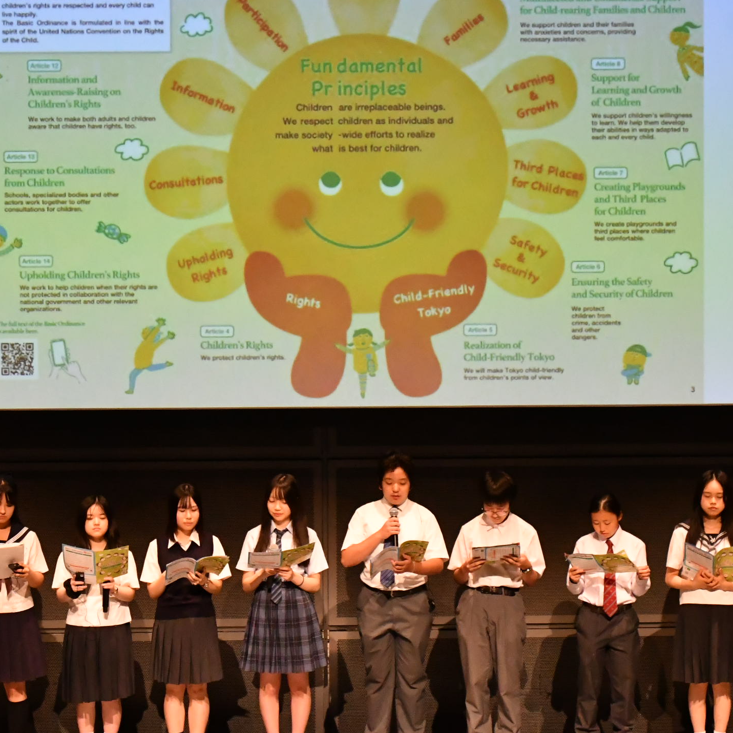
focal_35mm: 124
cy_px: 272
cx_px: 301
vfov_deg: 14.1
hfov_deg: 14.1
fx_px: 2971
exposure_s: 1/200
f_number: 7.1
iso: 5600
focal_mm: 50
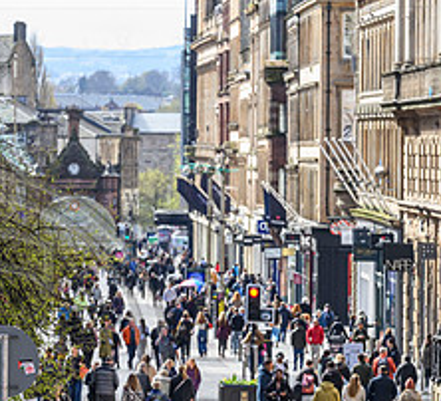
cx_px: -135
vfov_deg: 4.0
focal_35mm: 412
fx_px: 5677
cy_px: 345
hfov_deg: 4.4
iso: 500
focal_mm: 145
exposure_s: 1/400
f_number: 6.3
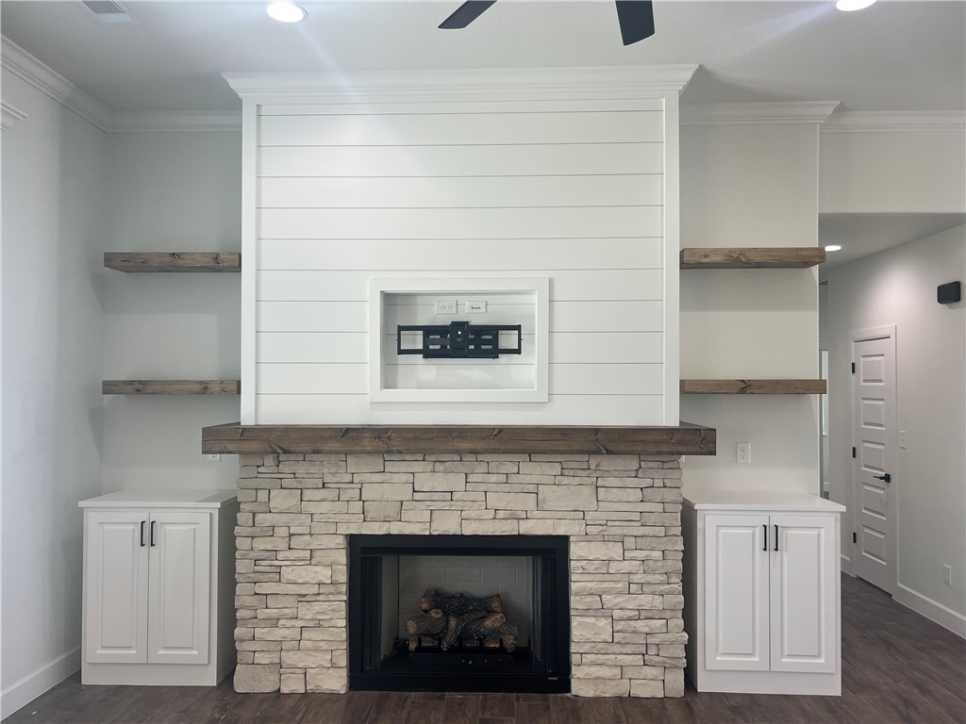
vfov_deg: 53.1
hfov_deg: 67.3
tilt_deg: +1.0
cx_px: 483
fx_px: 726
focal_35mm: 26
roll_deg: -0.3
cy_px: 362
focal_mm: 5.7
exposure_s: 1/120
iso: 64
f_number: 1.5
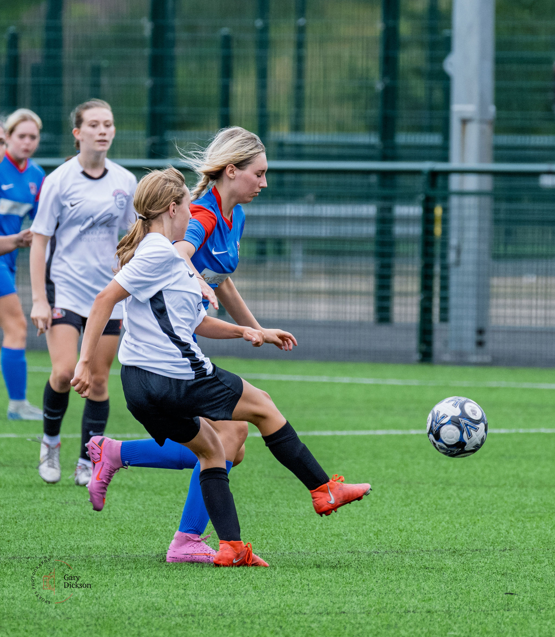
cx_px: 339
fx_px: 13730
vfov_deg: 2.7
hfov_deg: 2.3
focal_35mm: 703
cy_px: 255
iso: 1250
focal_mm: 300
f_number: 5.3
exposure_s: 1/1250
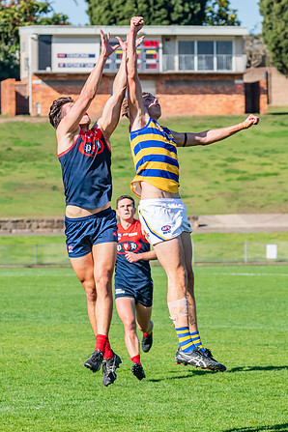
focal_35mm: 282
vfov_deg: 7.3
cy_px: 219
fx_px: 3384
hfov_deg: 4.9
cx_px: 93
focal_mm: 180
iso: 800
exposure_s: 1/1600
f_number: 8
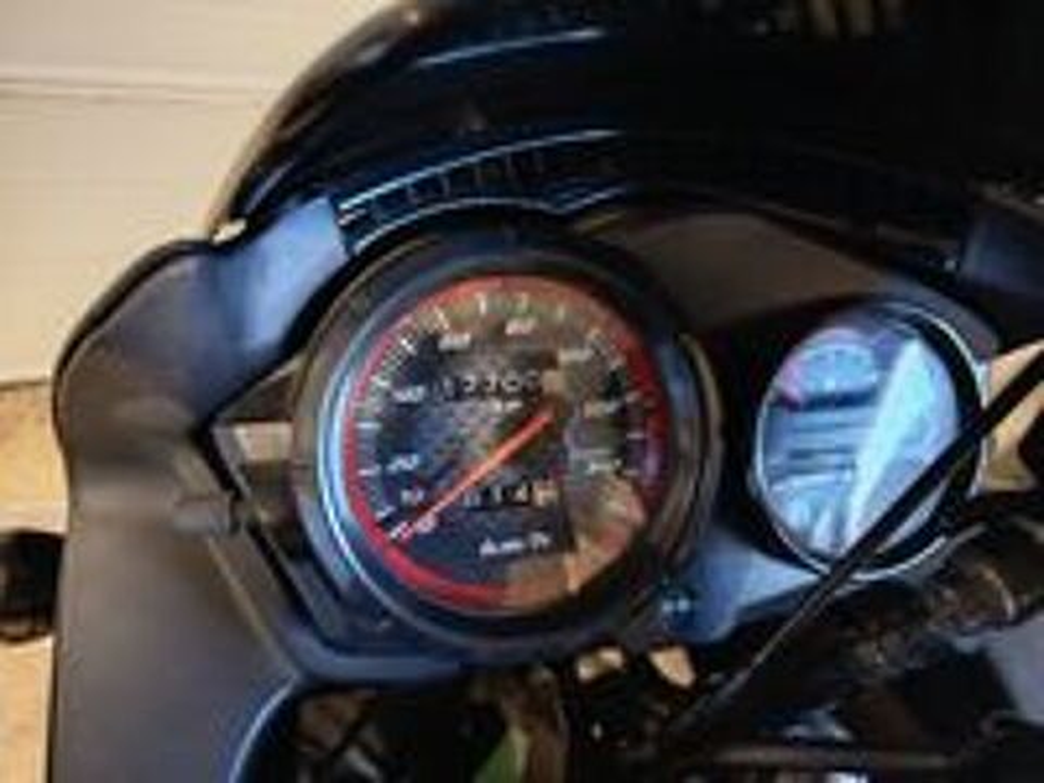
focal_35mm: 24
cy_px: 392
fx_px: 724
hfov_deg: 71.6
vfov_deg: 56.8
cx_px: 522
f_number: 1.7
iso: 2357
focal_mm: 5.24
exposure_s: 1/16.7
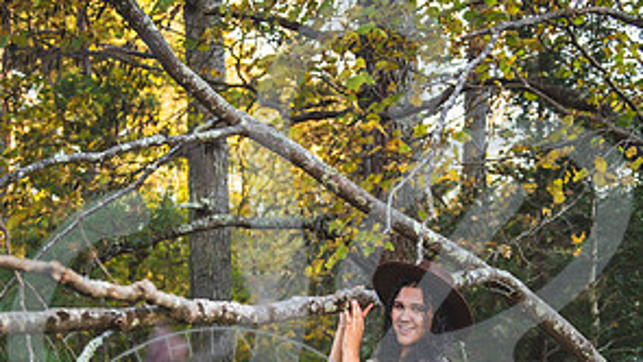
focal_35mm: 56
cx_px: 320
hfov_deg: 37.2
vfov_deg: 20.7
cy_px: 364
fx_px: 955
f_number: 2.8
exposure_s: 1/250
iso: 200
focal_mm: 35
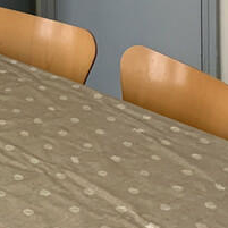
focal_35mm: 117
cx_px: -166
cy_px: -181
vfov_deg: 13.4
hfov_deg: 13.5
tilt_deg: -2.4
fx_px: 872
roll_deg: +1.8
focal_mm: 4.25
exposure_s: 1/50
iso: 200
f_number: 1.8
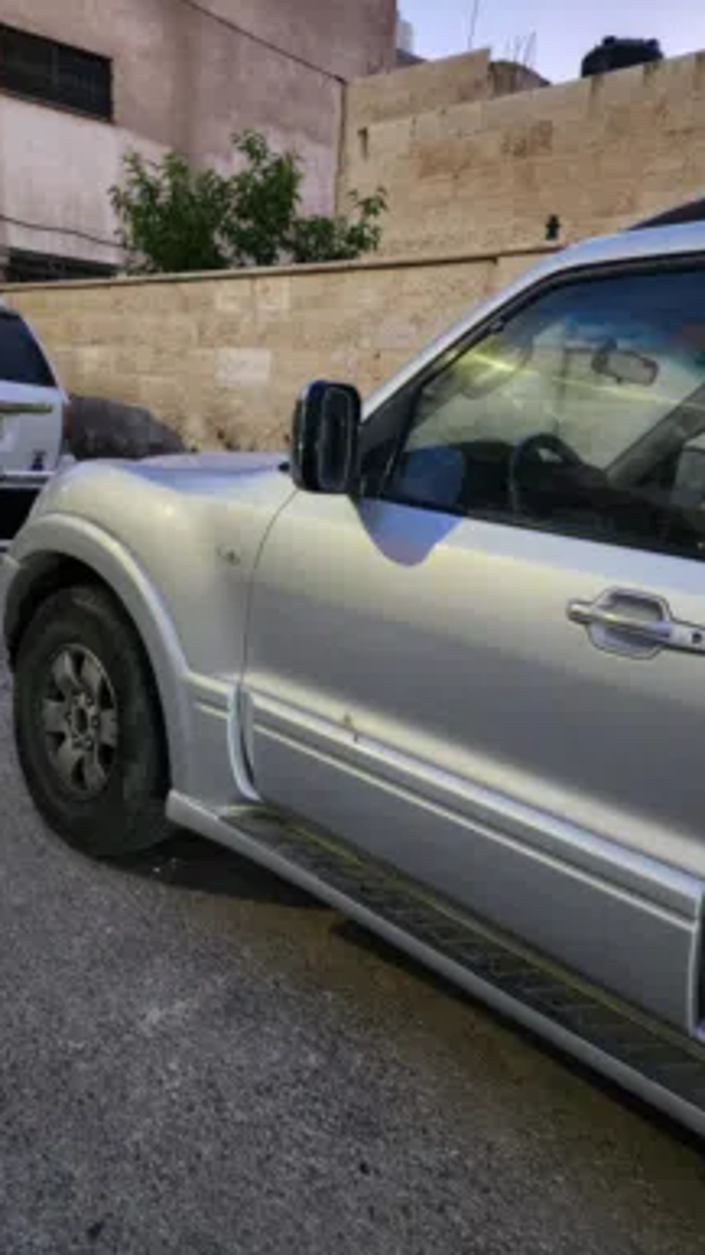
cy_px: 621
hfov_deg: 44.3
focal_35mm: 26
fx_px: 864
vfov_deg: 71.9
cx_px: 377
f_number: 1.8
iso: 500
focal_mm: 6.4
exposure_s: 1/25
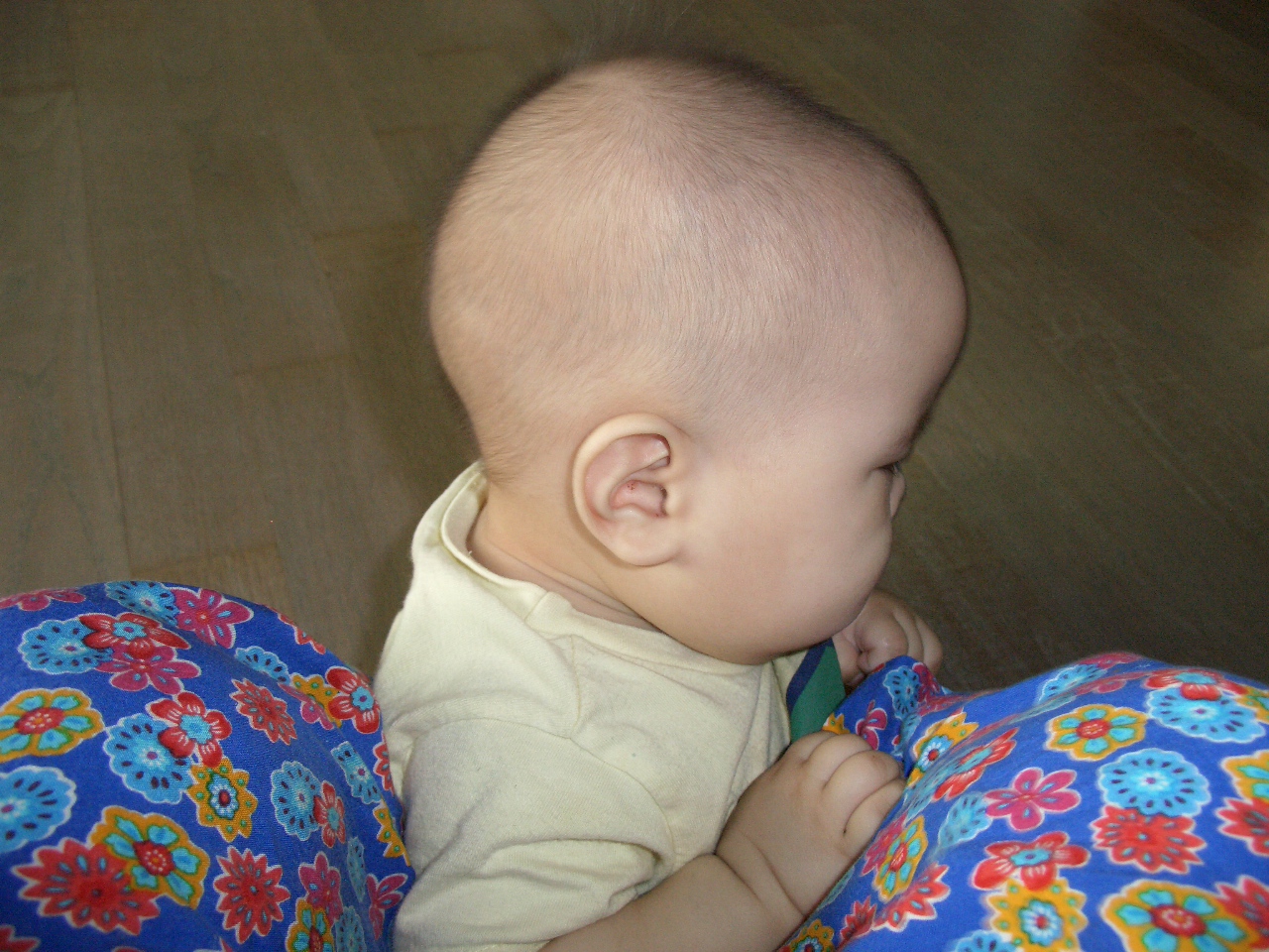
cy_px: 476
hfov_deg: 55.4
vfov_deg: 42.9
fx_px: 1210
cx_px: 634
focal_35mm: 33
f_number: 2.8
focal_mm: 7.1
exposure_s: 1/60
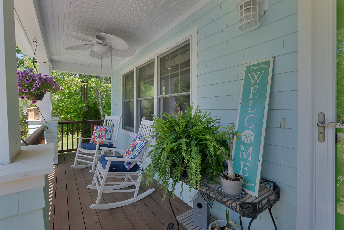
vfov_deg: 73.8
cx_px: 172
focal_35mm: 16
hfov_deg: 96.7
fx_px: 153
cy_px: 115
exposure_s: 1/160
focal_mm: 16
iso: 320
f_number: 7.1
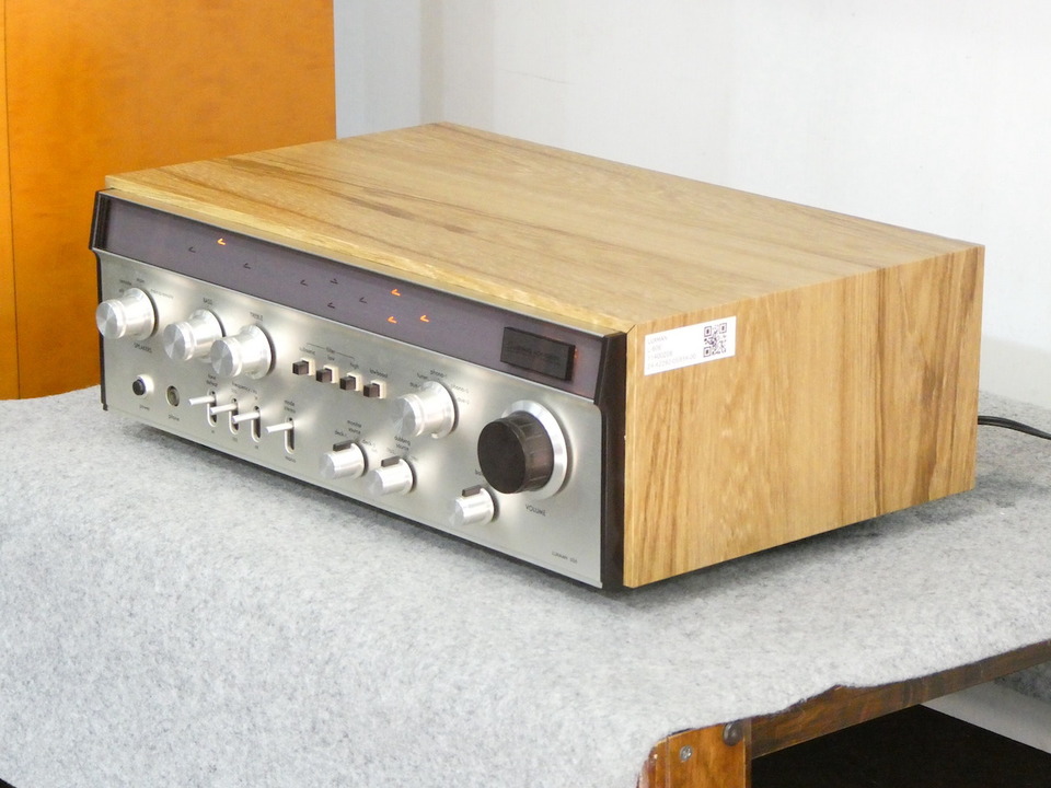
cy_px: 394
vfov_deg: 14.0
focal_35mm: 106
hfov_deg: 18.5
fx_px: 3218
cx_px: 526
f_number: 5.1
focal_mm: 19
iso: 1600
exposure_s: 1/60
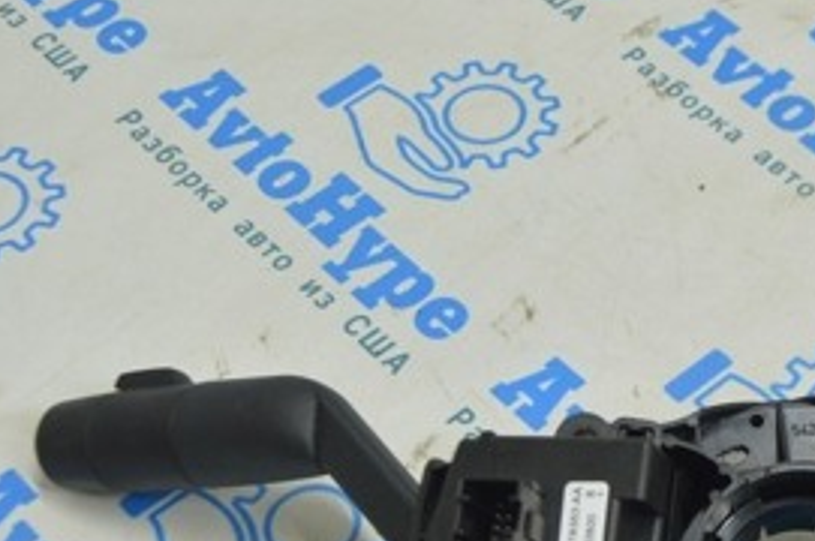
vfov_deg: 14.7
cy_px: 470
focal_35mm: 92
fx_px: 2080
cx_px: 785
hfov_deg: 21.5
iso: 400
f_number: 5.6
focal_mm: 26
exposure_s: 1/25
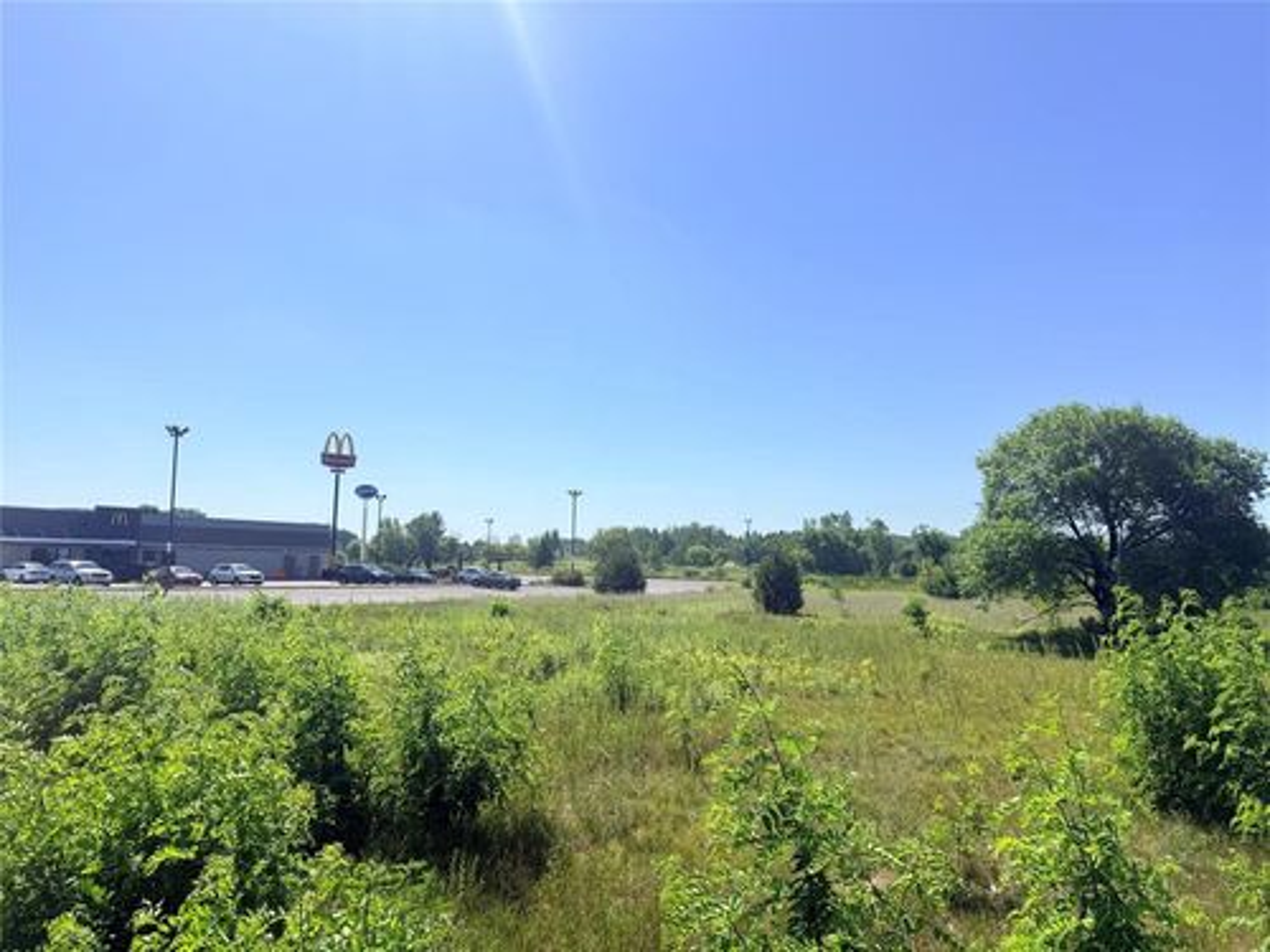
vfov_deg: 56.8
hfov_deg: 71.6
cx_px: 635
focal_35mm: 24
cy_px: 476
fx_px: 881
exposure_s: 1/4405
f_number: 1.78
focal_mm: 6.76
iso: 80
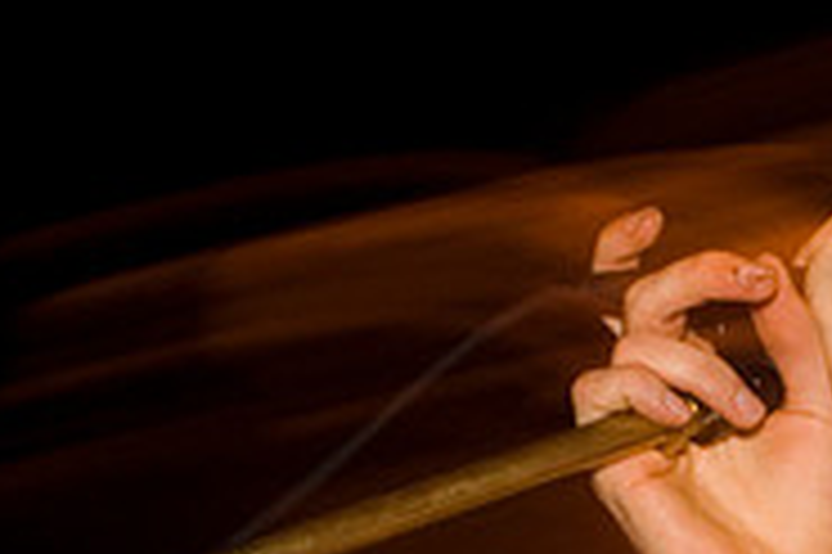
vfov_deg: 8.2
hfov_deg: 12.3
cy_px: 757
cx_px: 854
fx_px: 3800
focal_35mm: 165
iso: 800
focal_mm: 35
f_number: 3.2
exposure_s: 1/13
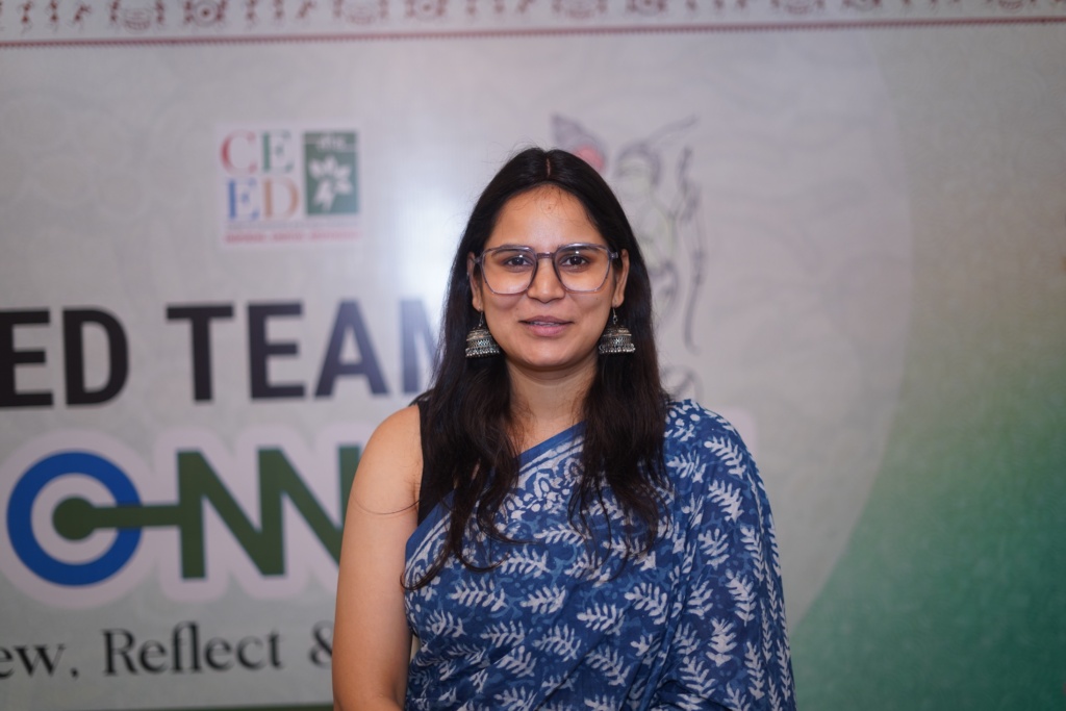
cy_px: 356
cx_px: 533
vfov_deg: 27.0
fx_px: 1481
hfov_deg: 39.6
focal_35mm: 50
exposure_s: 1/125
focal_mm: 50
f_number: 1.8
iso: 250
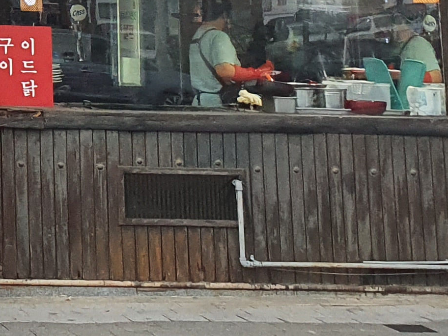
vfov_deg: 11.6
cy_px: -325
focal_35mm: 115
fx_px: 1488
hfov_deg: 15.2
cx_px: -308
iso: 160
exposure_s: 1/120
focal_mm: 4.32
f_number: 2.4
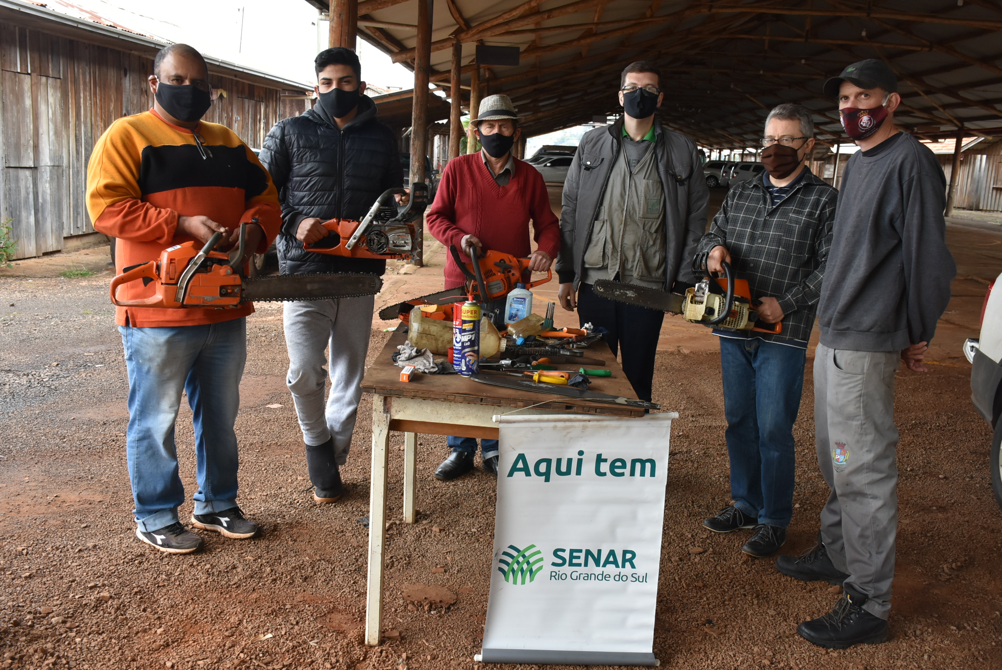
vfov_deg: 36.9
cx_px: 501
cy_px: 335
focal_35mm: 36
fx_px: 1003
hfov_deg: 53.1
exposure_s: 1/200
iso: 800
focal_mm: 24
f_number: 7.1
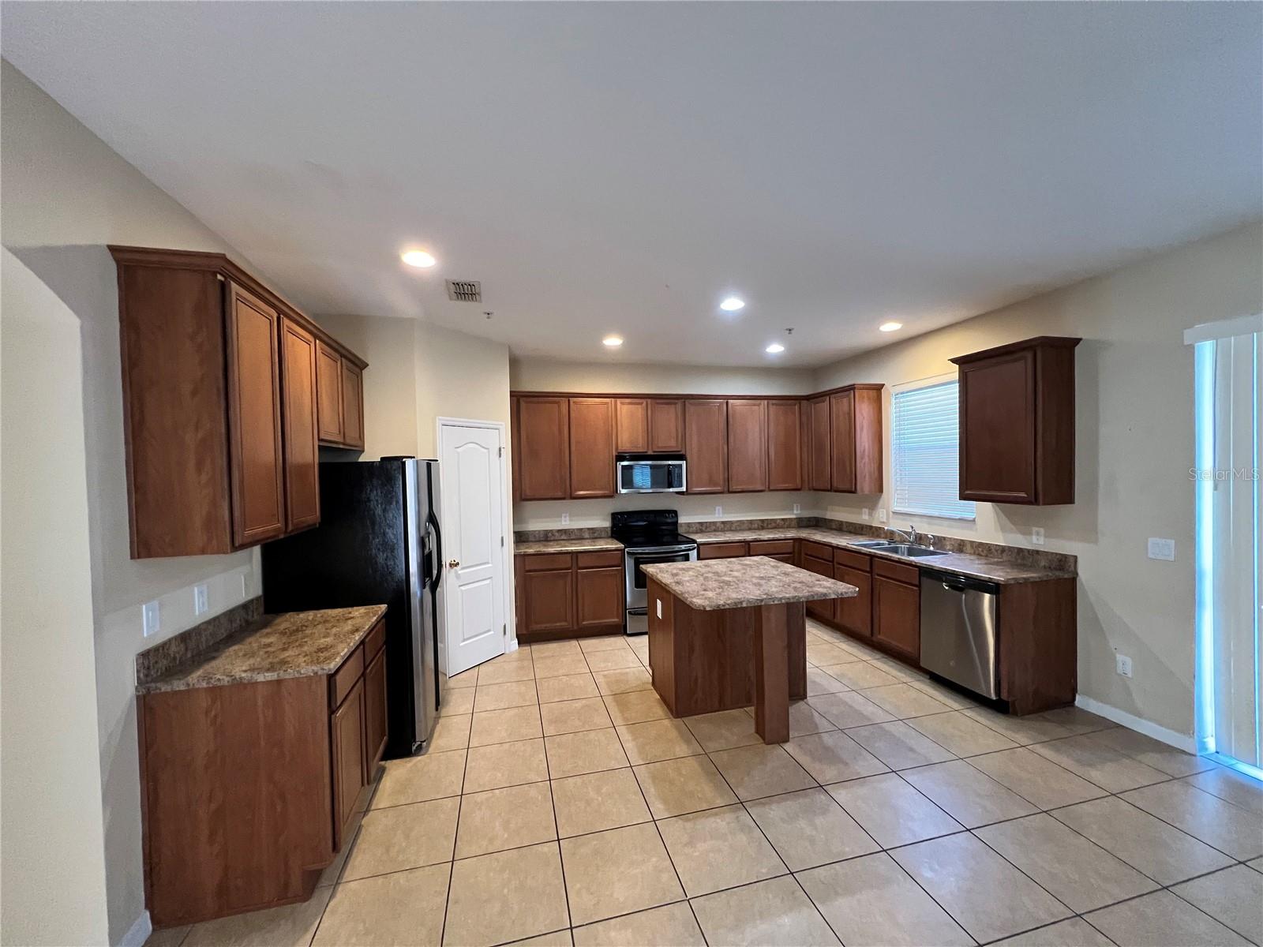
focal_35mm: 13
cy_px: 474
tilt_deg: -1.6
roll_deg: +1.5
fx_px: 474
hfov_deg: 106.2
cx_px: 632
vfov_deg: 89.9
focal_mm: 1.57
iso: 500
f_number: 1.8
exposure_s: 1/60
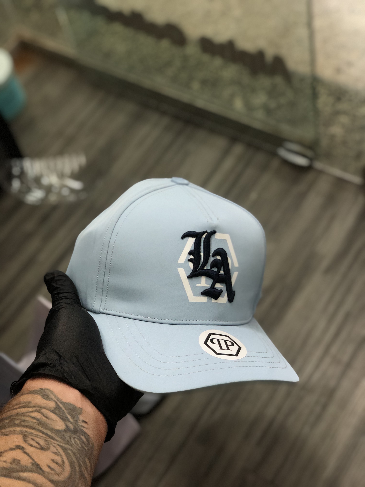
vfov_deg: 36.8
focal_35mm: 52
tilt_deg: -53.0
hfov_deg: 28.0
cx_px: 182
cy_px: 244
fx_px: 731
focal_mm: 6
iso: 100
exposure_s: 1/40
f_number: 2.4
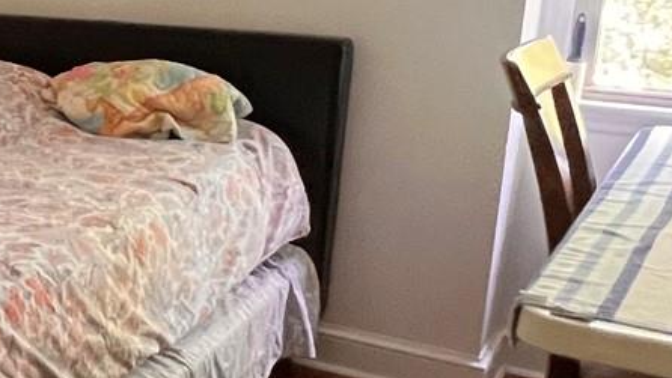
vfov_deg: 18.5
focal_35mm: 65
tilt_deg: -10.2
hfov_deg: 24.4
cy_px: 119
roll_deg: +0.1
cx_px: -362
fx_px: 1158
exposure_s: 1/60
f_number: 1.8
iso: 500
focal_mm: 1.57
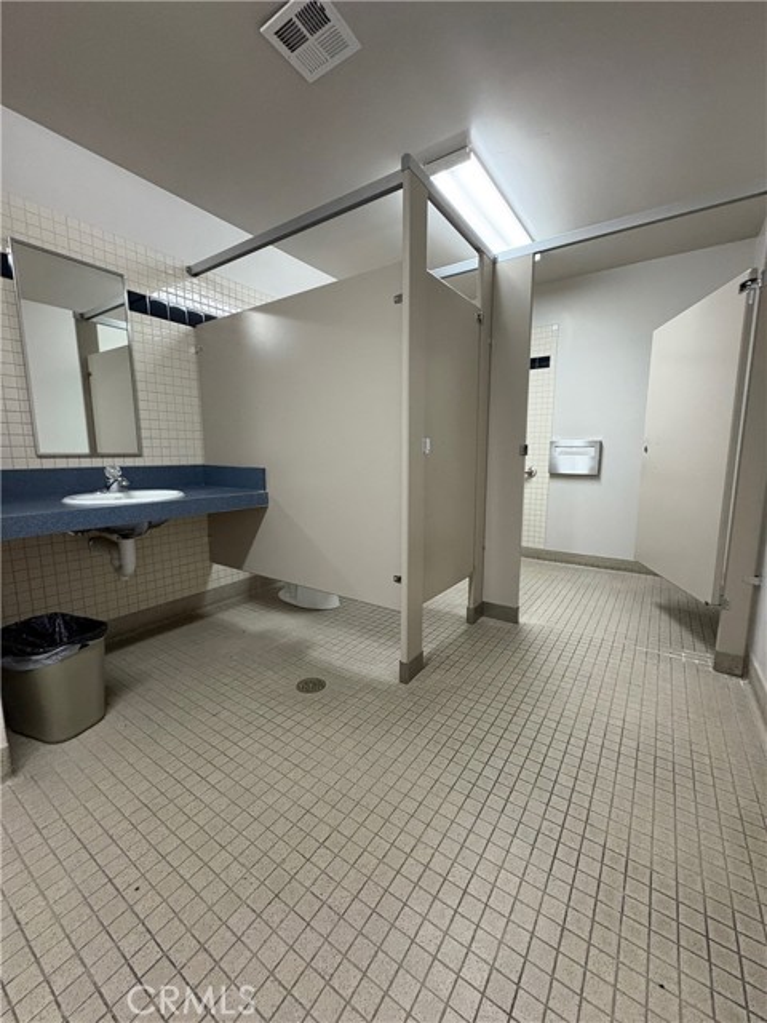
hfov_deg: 85.7
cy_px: 512
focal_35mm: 14
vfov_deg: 102.1
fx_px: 414
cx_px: 384
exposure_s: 1/60
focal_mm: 2.22
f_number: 2.2
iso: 500
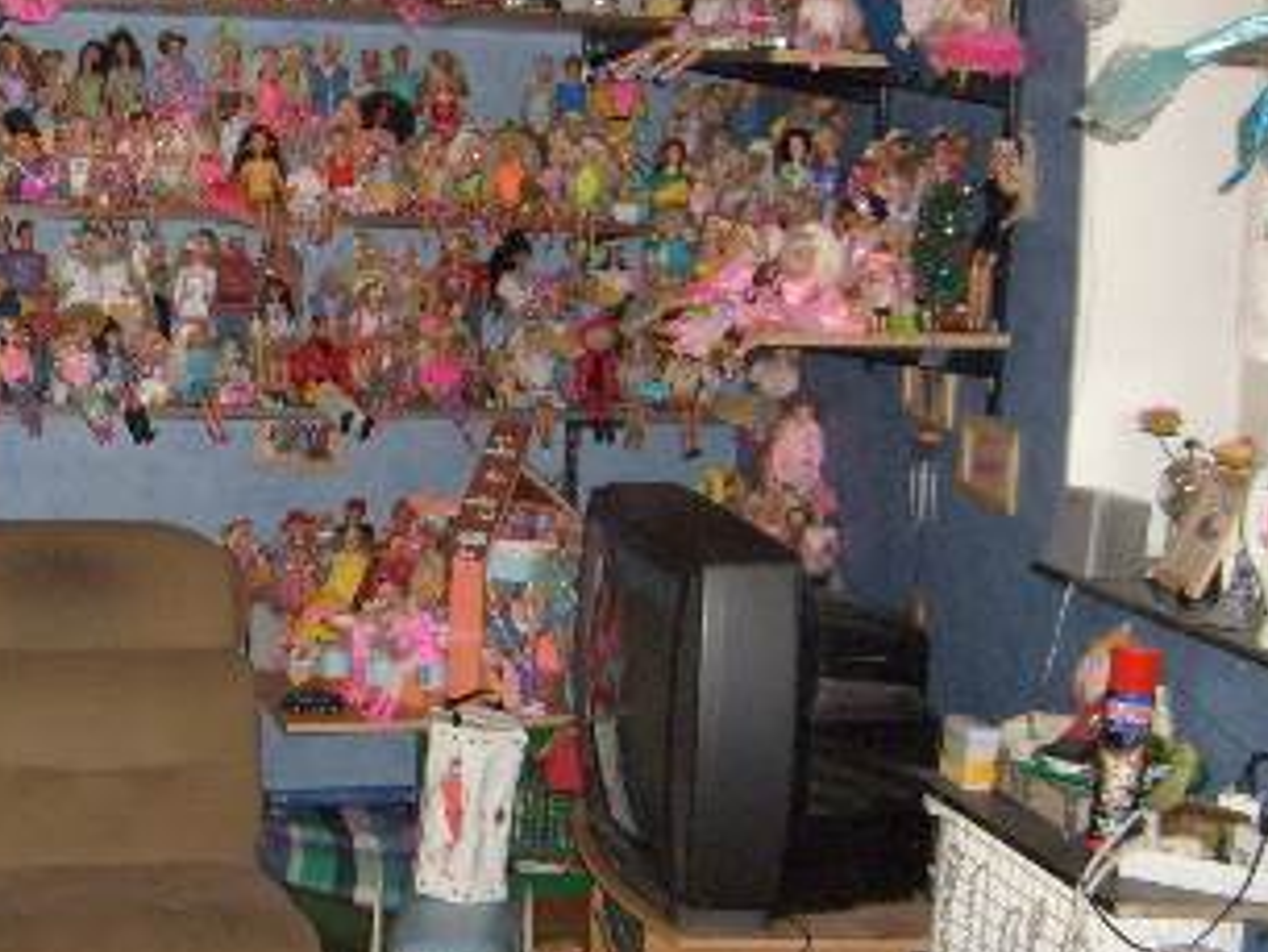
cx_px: 200
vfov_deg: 22.6
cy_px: 468
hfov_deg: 28.9
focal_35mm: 65
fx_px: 2382
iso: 160
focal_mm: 5.8
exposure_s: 1/45
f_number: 2.8
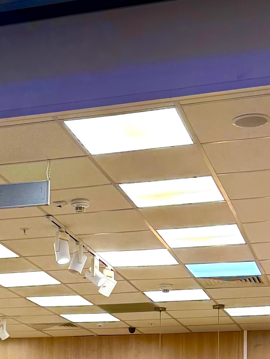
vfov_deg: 19.8
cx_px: -21
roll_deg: -0.3
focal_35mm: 96
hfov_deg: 15.0
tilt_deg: +6.0
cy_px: 366
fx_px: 998
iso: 100
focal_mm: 6.76
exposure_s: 1/100
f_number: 1.78
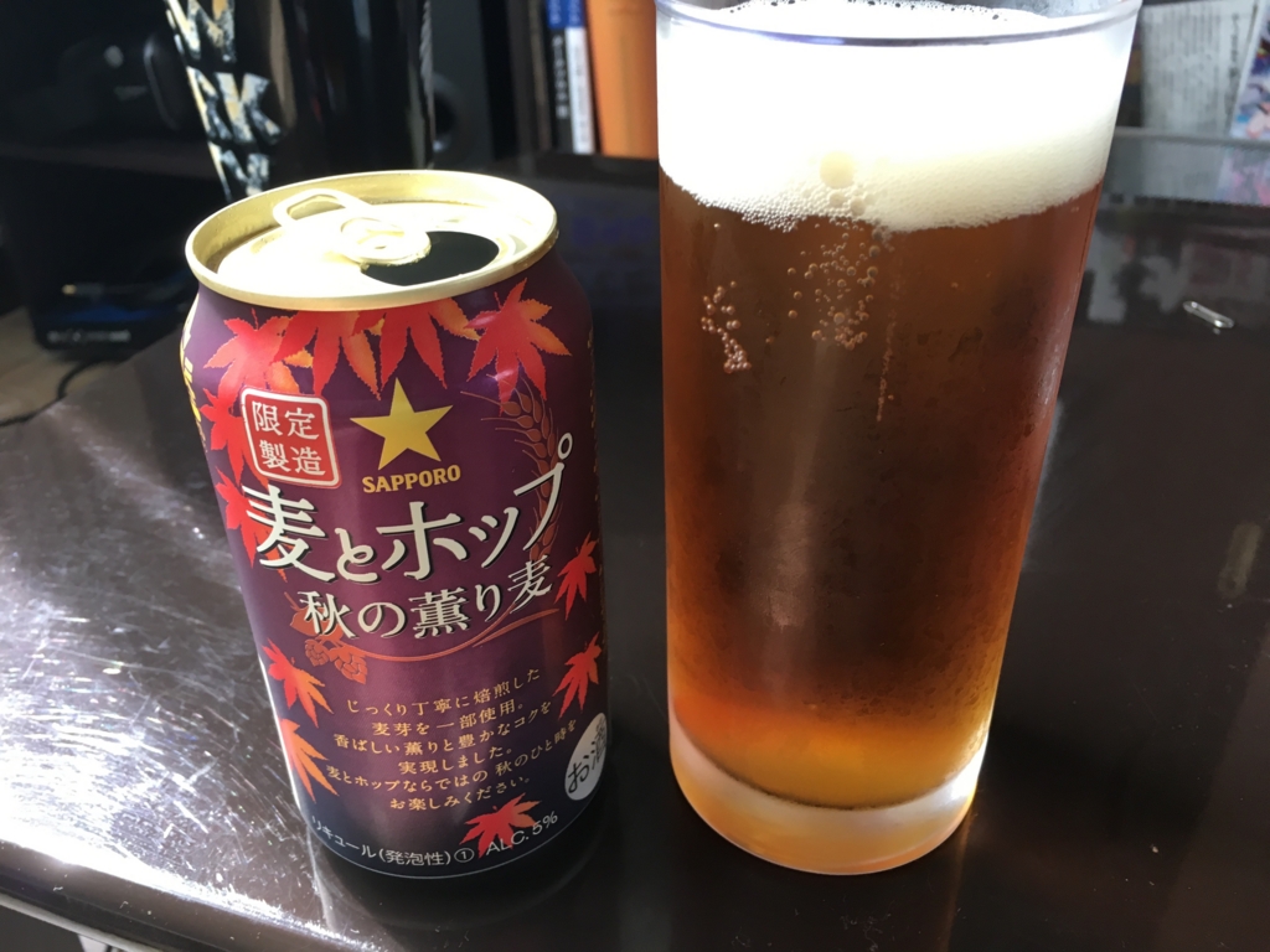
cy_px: 476
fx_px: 1064
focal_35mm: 29
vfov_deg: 48.2
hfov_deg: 61.7
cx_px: 635
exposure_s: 1/30
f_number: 2.2
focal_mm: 4.15
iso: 64
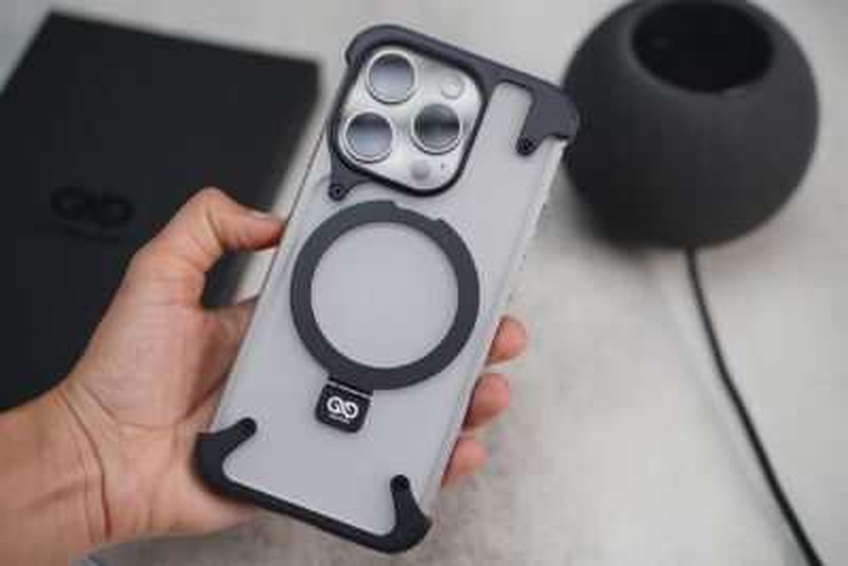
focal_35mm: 66
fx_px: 1555
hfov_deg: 30.5
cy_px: 283
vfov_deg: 20.6
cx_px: 424
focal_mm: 66
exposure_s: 1/160
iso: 1600
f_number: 4
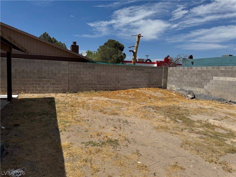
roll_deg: -1.8
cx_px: 118
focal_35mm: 24
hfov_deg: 71.6
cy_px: 88
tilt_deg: -5.8
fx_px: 164
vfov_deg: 56.8
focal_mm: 6.76
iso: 80
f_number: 1.78
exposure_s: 1/7937
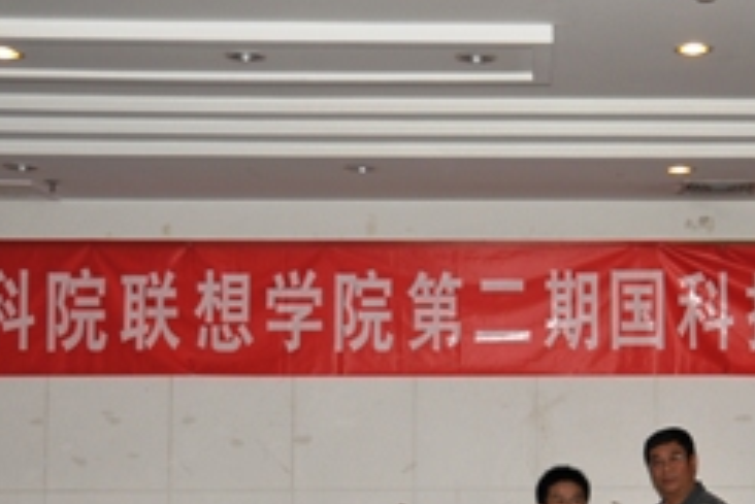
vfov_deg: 17.7
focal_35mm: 77
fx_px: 1616
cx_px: 579
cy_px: 352
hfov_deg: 25.9
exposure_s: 1/160
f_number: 4
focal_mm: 28
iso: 250
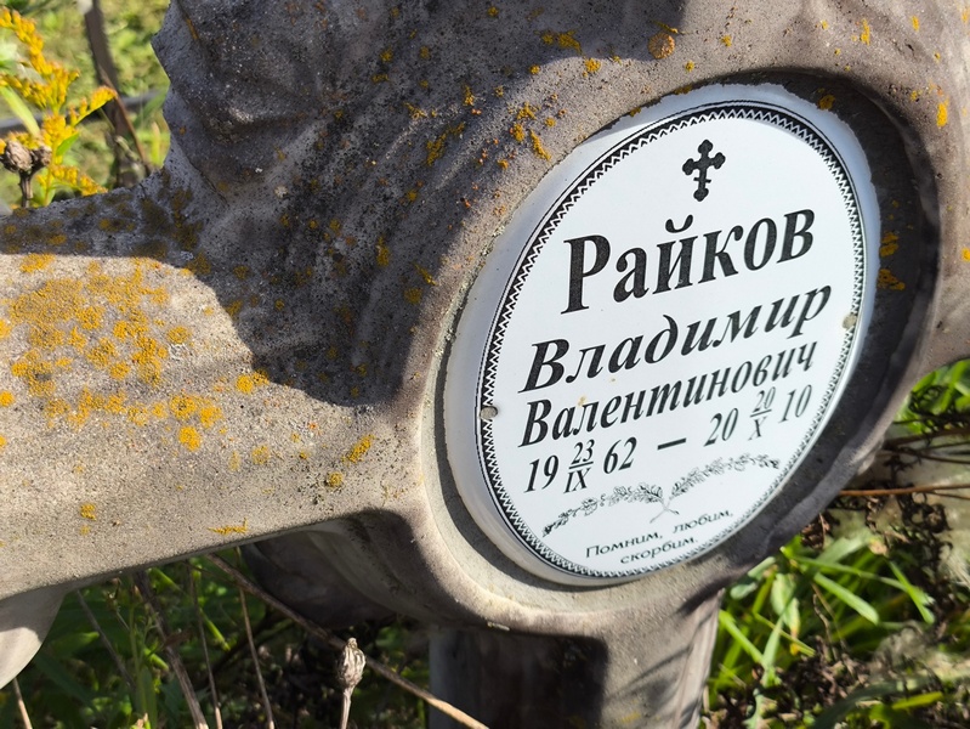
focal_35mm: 50
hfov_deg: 38.2
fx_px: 1402
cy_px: 364
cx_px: 485
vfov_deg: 29.1
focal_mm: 4.71
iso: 50
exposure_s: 1/721
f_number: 1.7
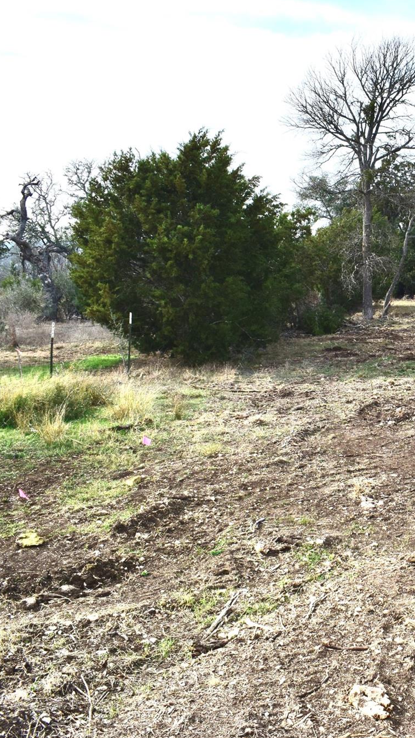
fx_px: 841
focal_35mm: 43
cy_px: 366
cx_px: 478
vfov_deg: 47.4
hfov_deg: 25.3
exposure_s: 1/500
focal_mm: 18
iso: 400
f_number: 11
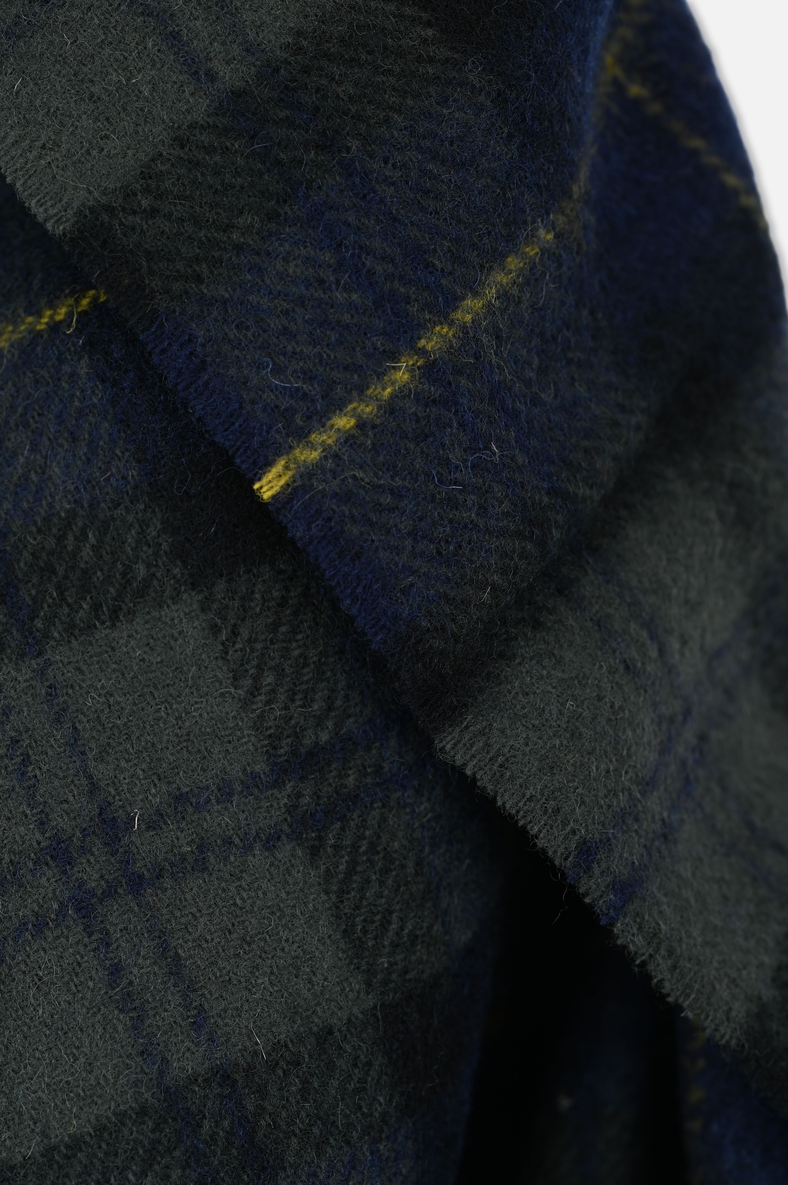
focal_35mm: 105
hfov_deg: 13.0
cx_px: 394
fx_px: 3452
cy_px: 592
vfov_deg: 19.5
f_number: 9
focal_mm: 105
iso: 160
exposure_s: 1/125
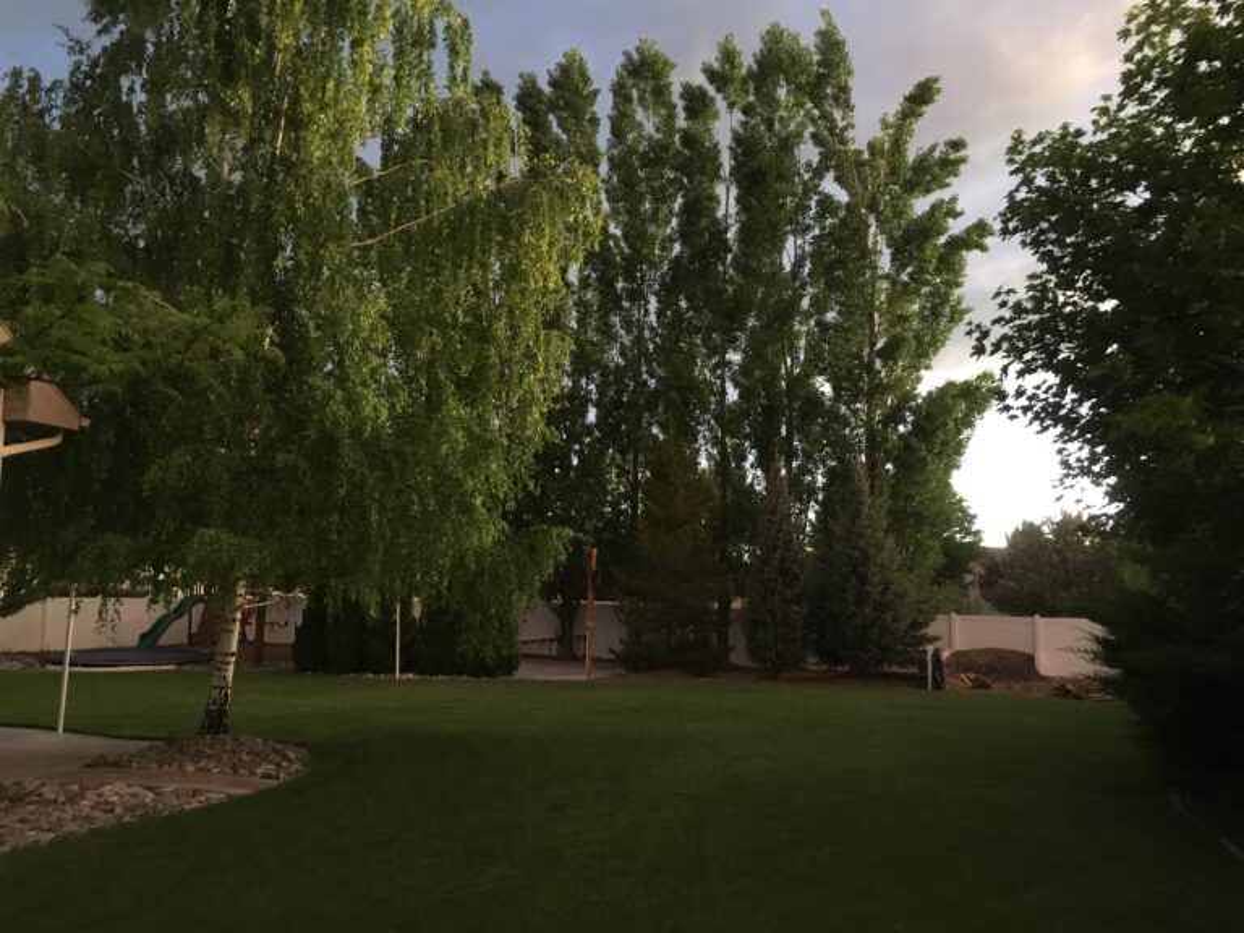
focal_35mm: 29
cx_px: 622
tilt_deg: +7.5
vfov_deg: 48.2
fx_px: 1042
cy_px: 466
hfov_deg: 61.7
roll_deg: +0.1
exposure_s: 1/20
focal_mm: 4.15
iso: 200
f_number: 2.2
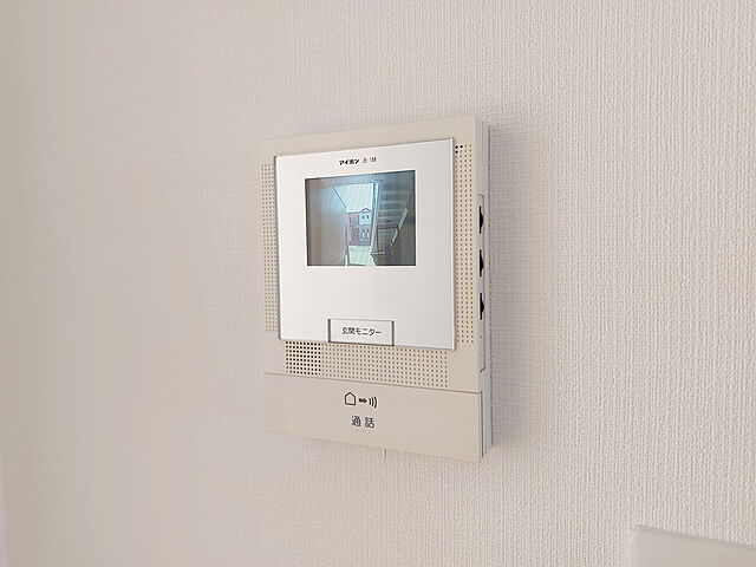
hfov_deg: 71.6
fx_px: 524
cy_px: 284
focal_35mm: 24
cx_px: 378
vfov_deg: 56.8
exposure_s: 1/30
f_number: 1.8
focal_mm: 5.23
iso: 32
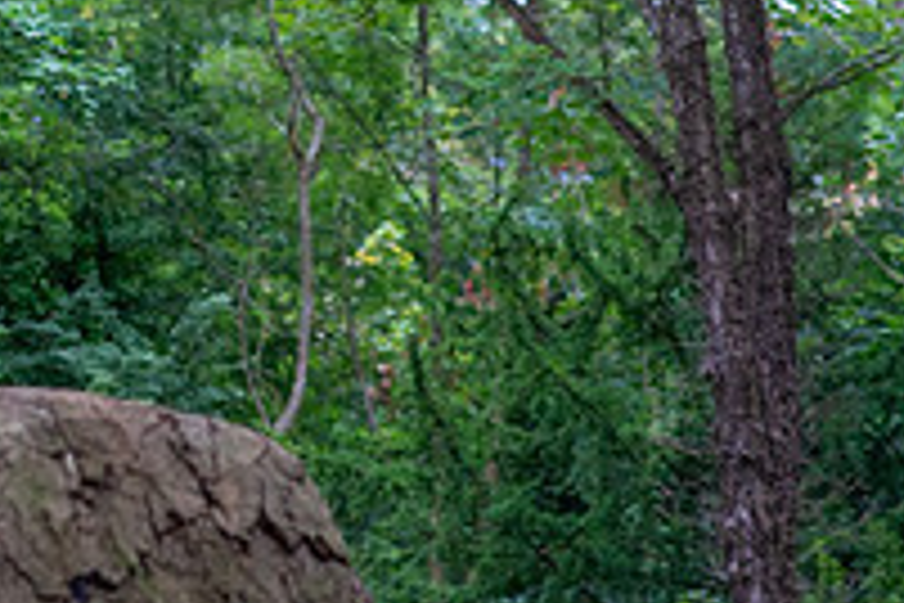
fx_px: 6152
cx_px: -103
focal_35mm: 245
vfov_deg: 5.6
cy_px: -4
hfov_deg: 8.3
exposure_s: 1/800
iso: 2800
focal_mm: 85
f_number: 2.8
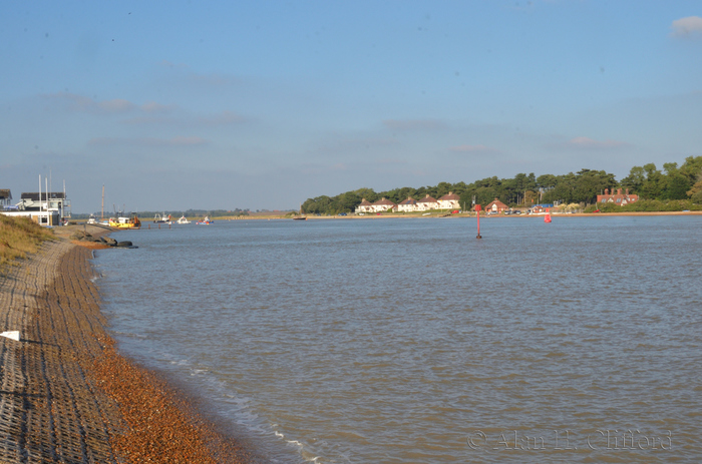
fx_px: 934
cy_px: 232
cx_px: 351
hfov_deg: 41.2
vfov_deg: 27.9
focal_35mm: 48
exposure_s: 1/125
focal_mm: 32
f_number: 22
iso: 100
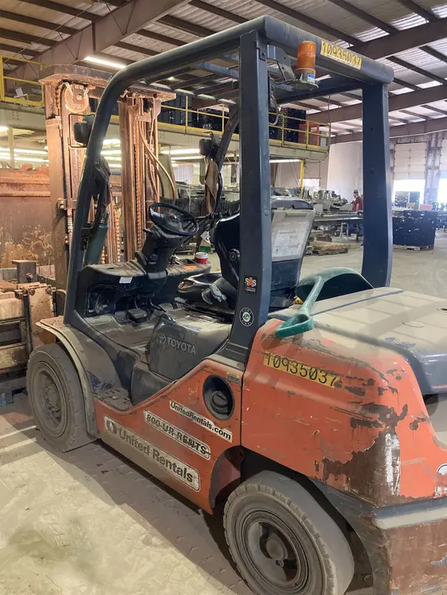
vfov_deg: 63.4
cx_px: 224
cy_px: 298
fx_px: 482
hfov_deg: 49.8
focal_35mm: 28
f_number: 1.8
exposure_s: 1/30
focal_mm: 3.99
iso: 500
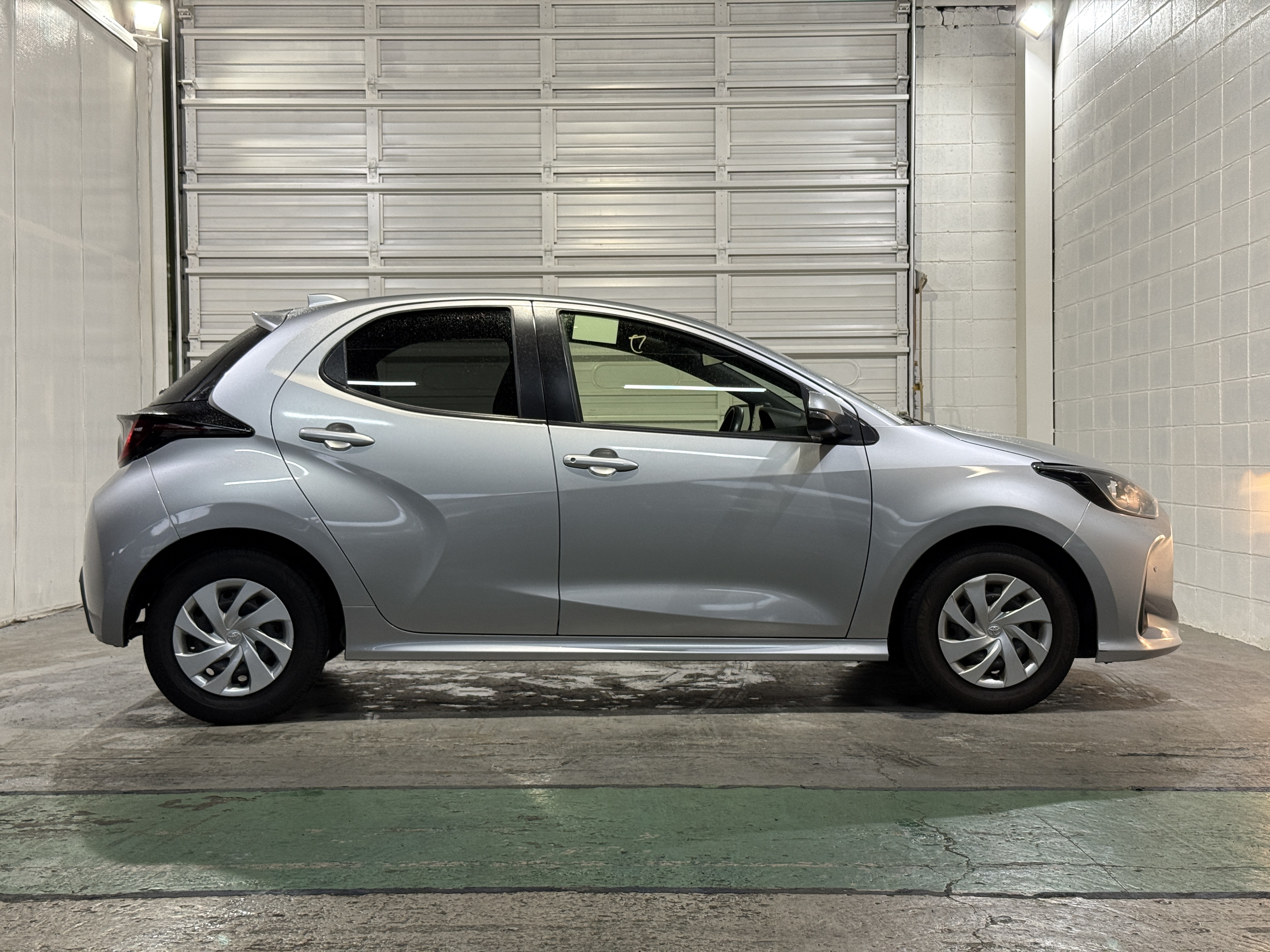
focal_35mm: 48
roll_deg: +0.3
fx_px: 1761
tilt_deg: +0.0
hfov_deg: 39.7
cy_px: 476
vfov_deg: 30.3
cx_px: 635
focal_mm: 6.76
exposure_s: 1/60
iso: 100
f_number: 1.78
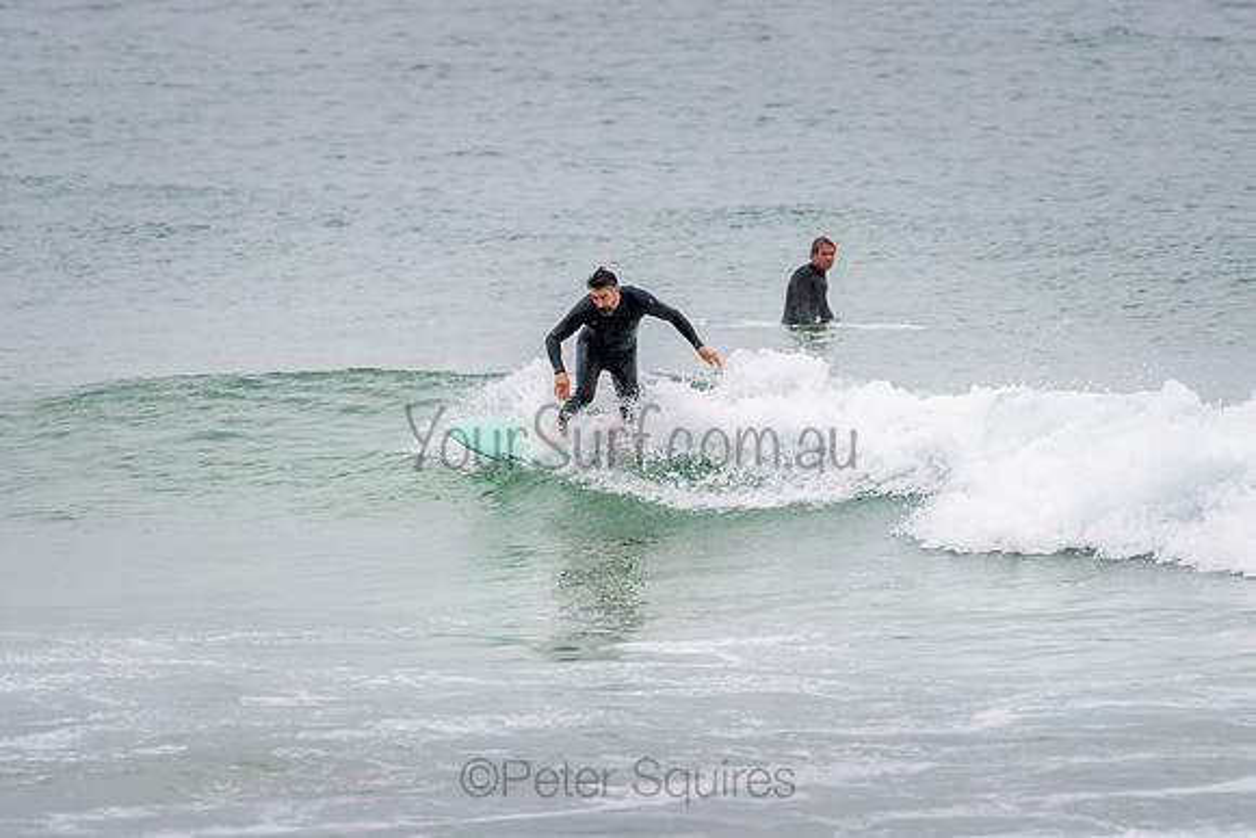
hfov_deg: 3.4
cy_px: 419
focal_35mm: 613
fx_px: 21403
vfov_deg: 2.2
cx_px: 628
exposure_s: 1/1000
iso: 1250
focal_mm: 500
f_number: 5.6
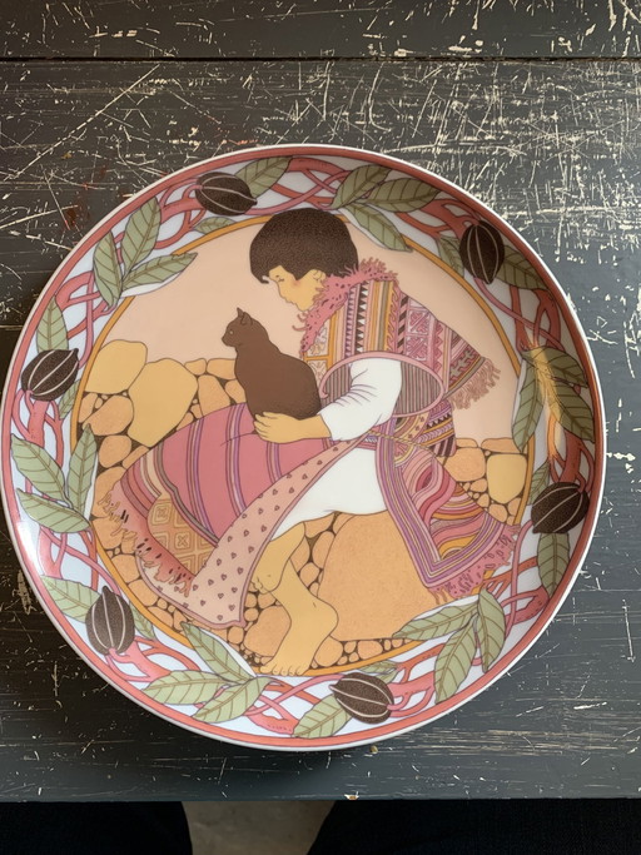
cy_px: 428
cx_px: 320
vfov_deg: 67.3
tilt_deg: -82.4
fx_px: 642
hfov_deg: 53.0
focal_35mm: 26
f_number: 1.8
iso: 160
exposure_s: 1/60
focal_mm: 4.25
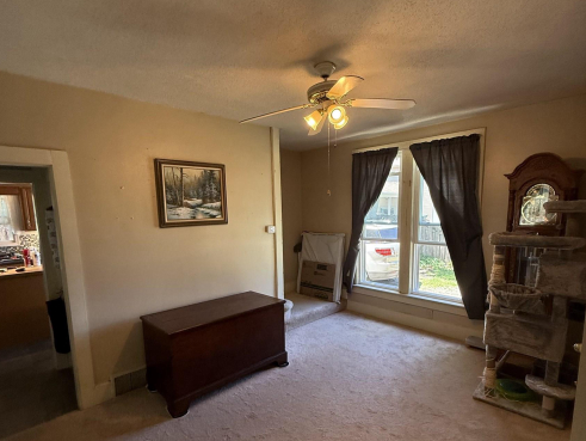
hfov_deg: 84.6
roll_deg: +0.2
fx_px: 322
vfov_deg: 68.3
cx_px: 289
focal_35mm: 19
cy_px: 256
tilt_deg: -8.2
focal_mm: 2.22
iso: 200
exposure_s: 1/120
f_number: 2.2
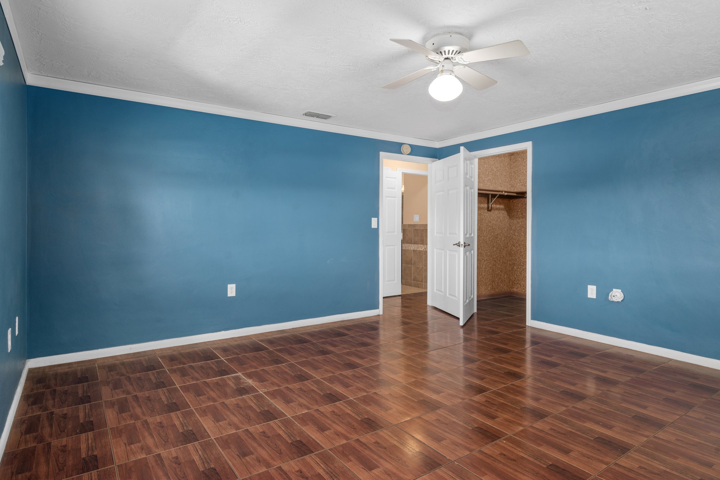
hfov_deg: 84.0
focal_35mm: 20
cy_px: 240
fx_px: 400
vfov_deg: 61.9
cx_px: 360
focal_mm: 20
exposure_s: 1/2
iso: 320
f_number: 8
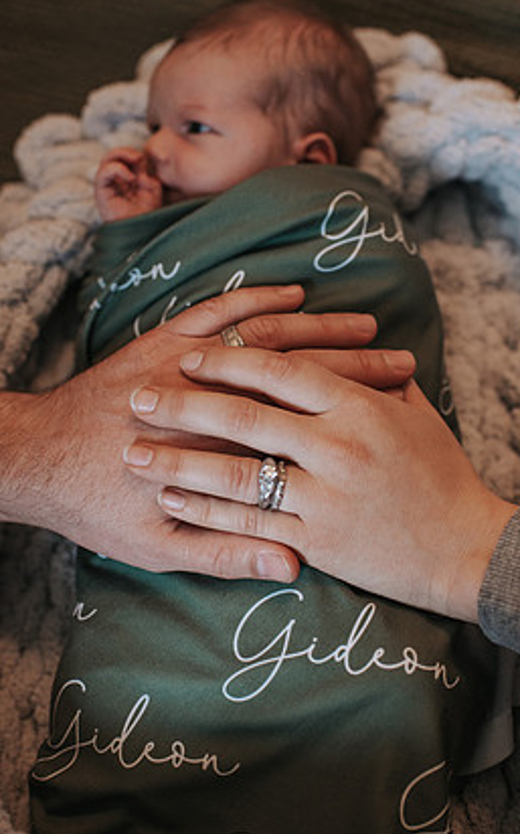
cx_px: 271
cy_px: 401
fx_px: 886
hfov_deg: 32.7
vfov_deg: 50.4
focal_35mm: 39
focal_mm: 35
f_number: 2.8
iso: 1000
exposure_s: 1/250
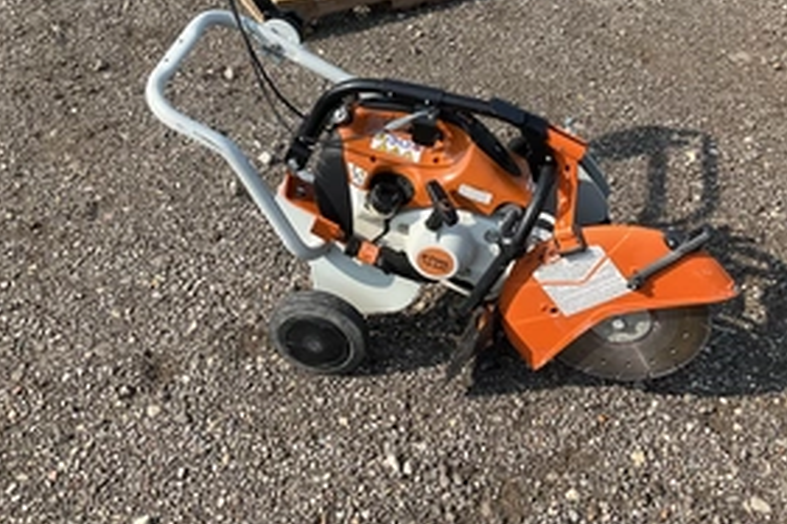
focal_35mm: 43
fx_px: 939
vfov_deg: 30.8
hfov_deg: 45.4
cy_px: 157
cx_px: 431
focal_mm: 3
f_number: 1.8
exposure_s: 1/1144
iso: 25
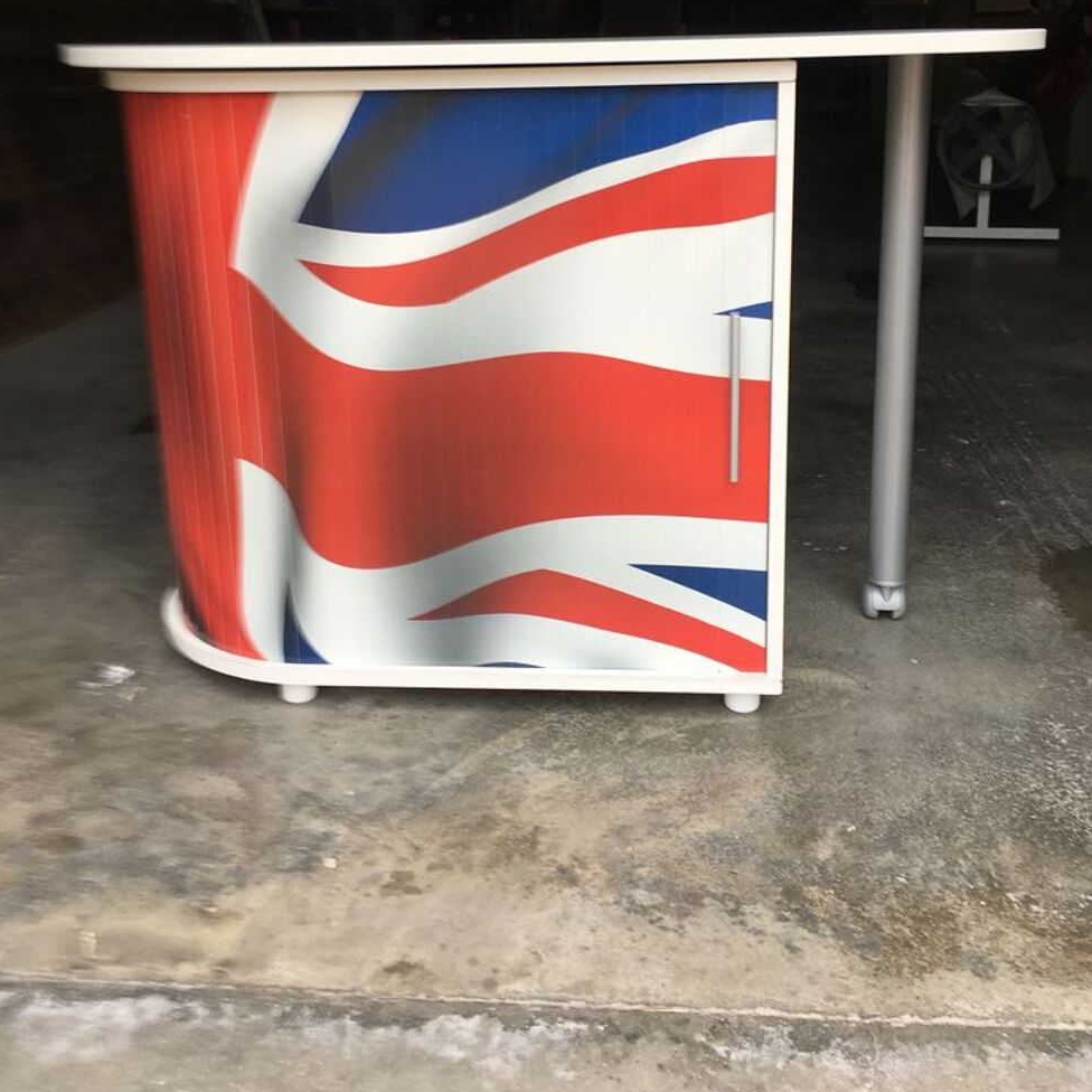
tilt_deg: -14.6
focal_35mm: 35
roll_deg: +3.4
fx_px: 1249
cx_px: 554
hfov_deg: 47.2
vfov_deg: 46.6
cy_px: 374
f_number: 2.2
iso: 25
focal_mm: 4.15
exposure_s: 1/50
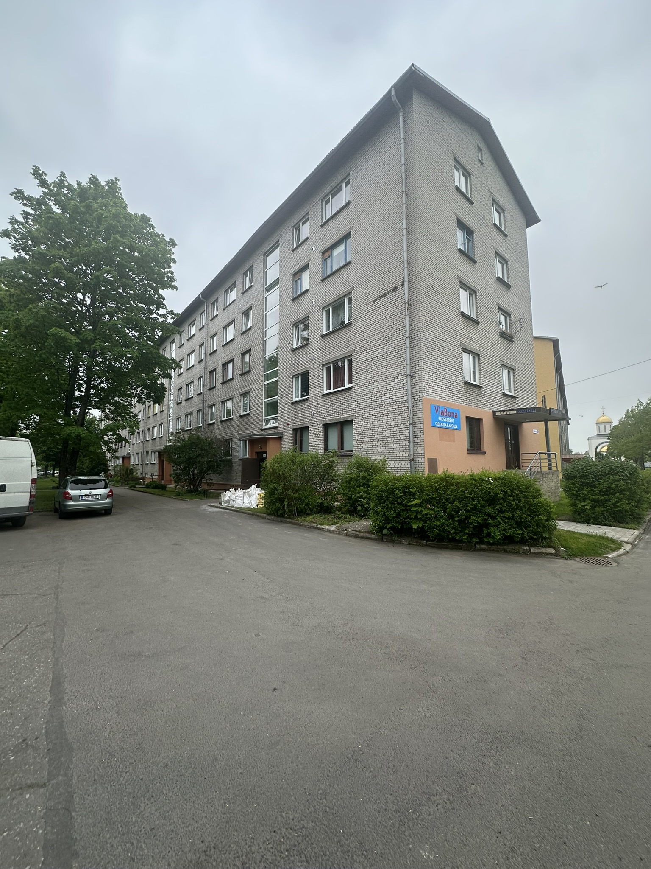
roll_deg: +1.2
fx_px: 351
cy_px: 434
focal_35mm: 14
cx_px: 326
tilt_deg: +10.4
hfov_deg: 85.7
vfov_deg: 102.1
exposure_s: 1/473
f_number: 2.2
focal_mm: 2.22
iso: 40
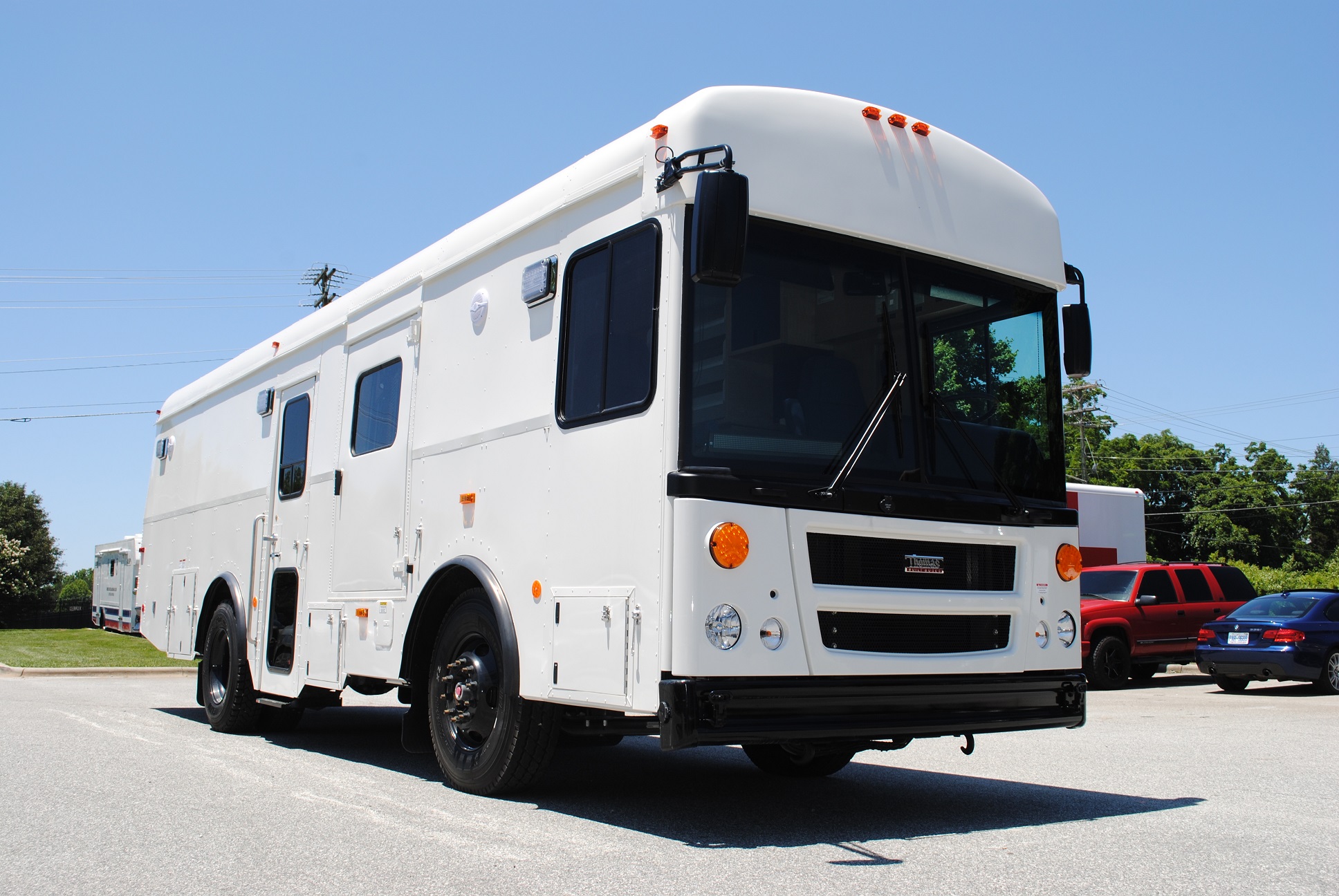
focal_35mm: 33
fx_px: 1229
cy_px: 448
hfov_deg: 57.2
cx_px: 670
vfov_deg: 40.1
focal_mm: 22
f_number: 9
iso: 100
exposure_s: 1/200
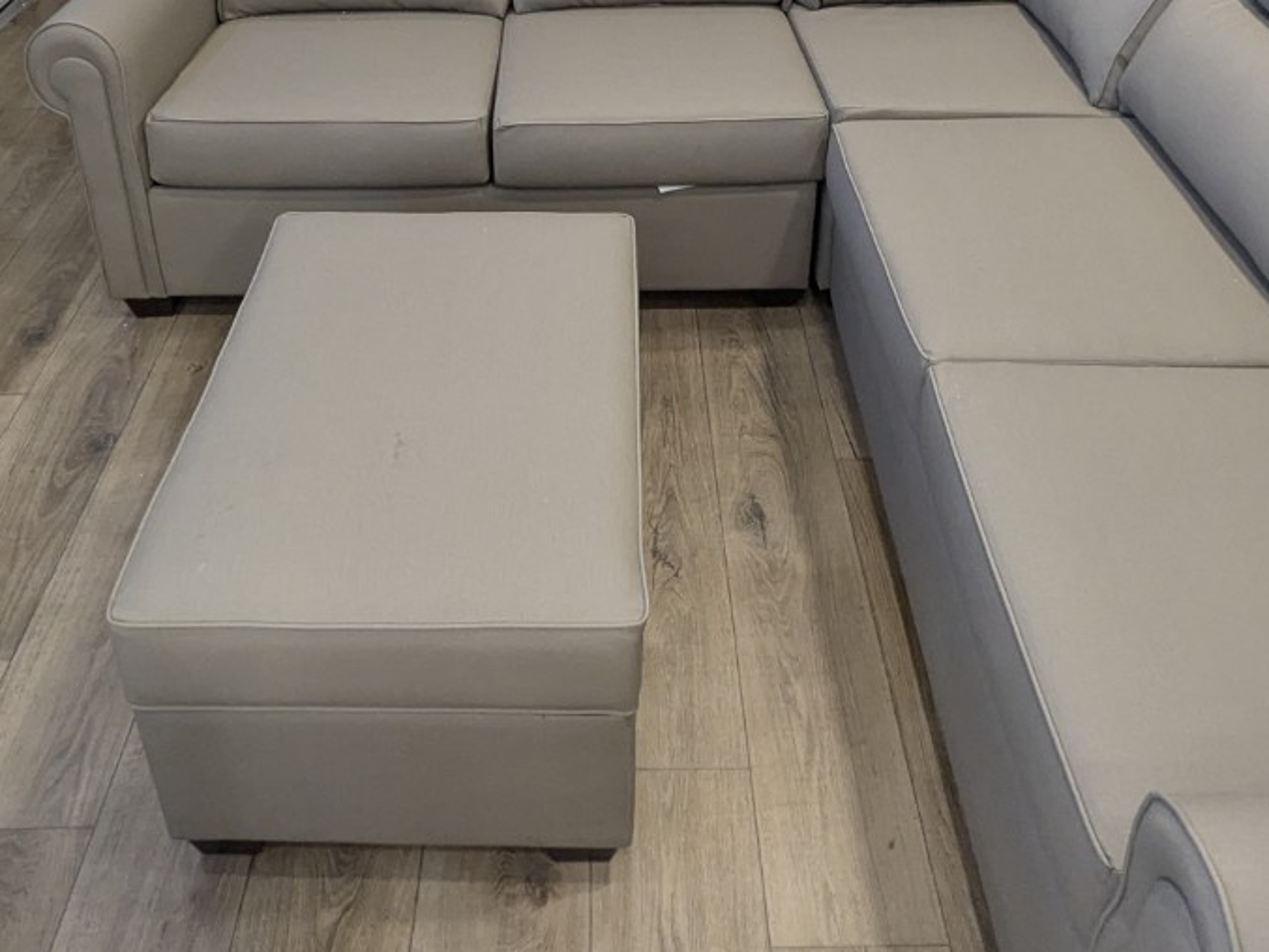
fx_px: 1210
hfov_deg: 55.3
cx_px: 610
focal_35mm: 33
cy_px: 124
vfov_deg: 40.2
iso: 309
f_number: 2.2
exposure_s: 1/60
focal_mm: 2.35
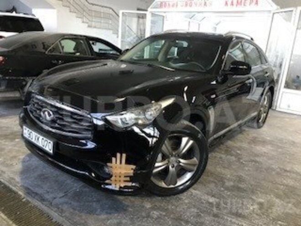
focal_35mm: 28
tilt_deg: -16.4
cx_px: 150
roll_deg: -3.2
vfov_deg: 49.7
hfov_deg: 63.4
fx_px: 243
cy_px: 113
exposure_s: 1/9
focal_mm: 3.99
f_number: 1.8
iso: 100
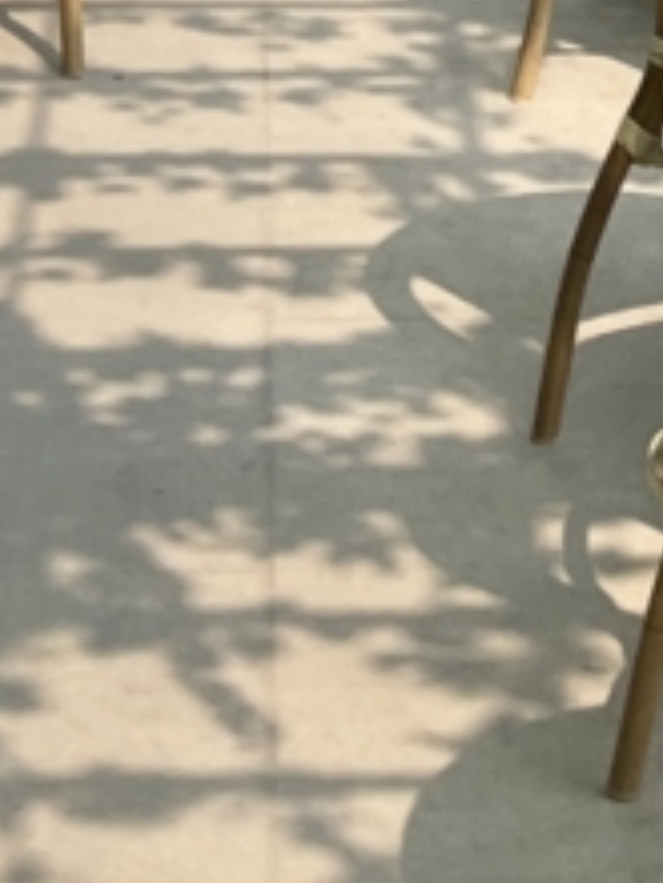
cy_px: -1854
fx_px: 4520
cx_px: 609
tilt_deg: +8.9
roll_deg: -0.7
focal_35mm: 177
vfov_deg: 8.9
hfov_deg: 8.4
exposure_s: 1/1916
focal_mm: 4.2
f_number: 1.6
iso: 32
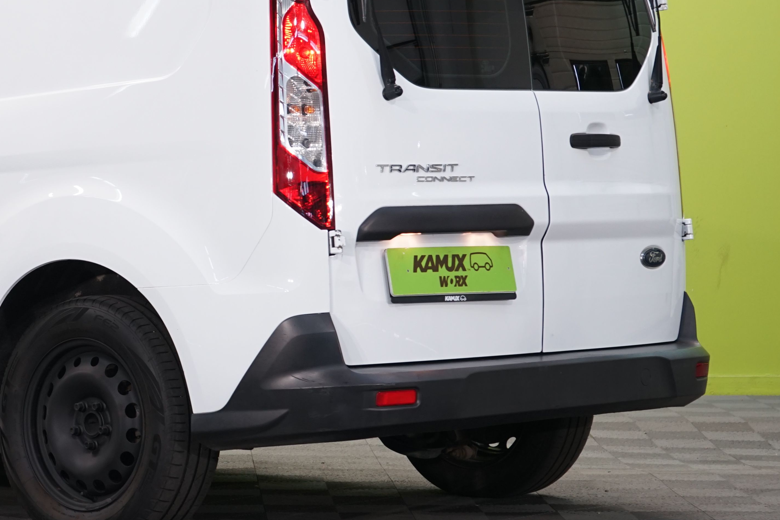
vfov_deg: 9.3
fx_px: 3206
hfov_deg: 13.7
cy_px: 198
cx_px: 59
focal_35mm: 148
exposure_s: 1/30
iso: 500
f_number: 5.6
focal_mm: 70
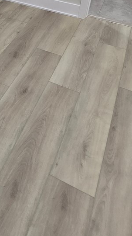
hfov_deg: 24.3
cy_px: 7
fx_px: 262
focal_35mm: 42
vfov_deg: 42.6
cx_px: -44
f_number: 2.2
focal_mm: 2.2
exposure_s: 1/60
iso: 160
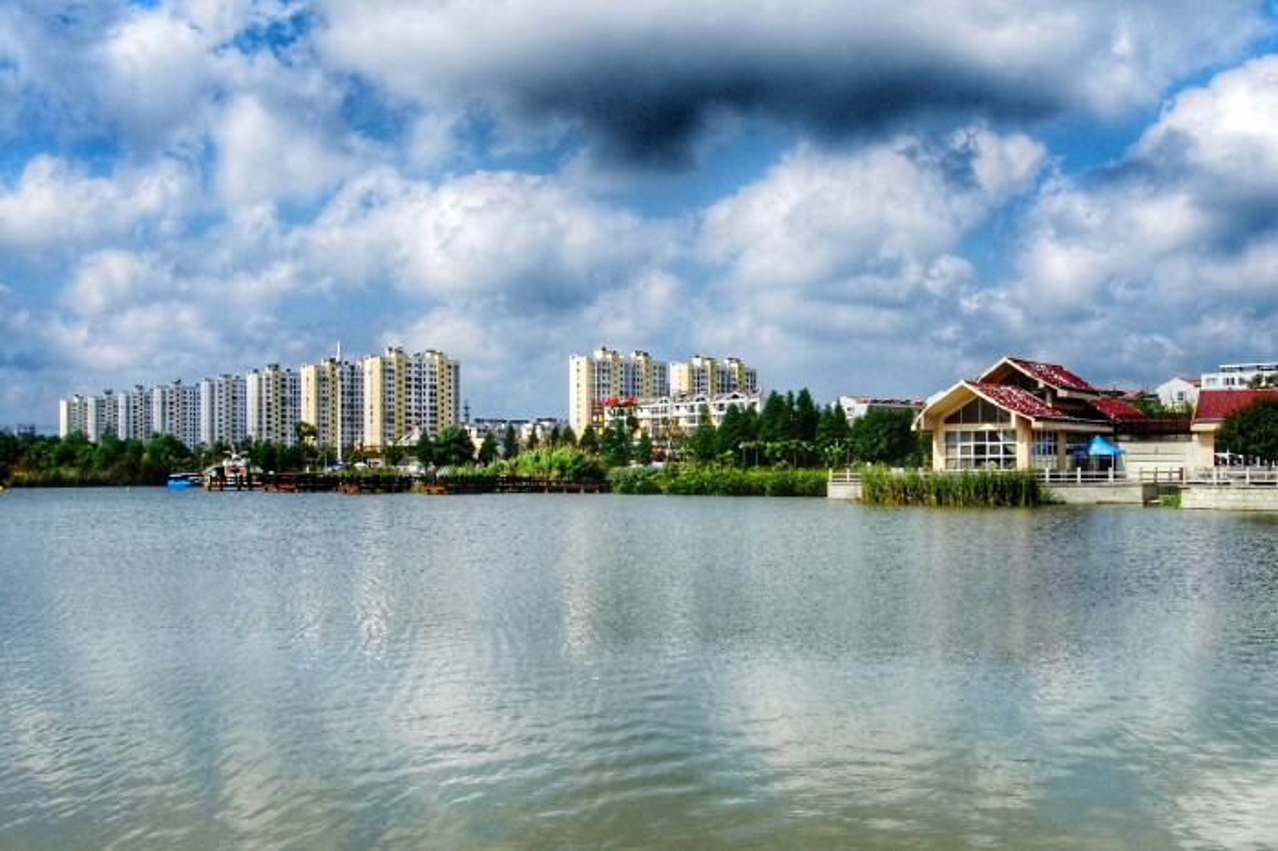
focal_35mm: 59
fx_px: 2093
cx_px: 639
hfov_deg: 33.9
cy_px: 426
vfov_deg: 23.0
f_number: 18
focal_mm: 39
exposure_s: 1/350
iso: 200
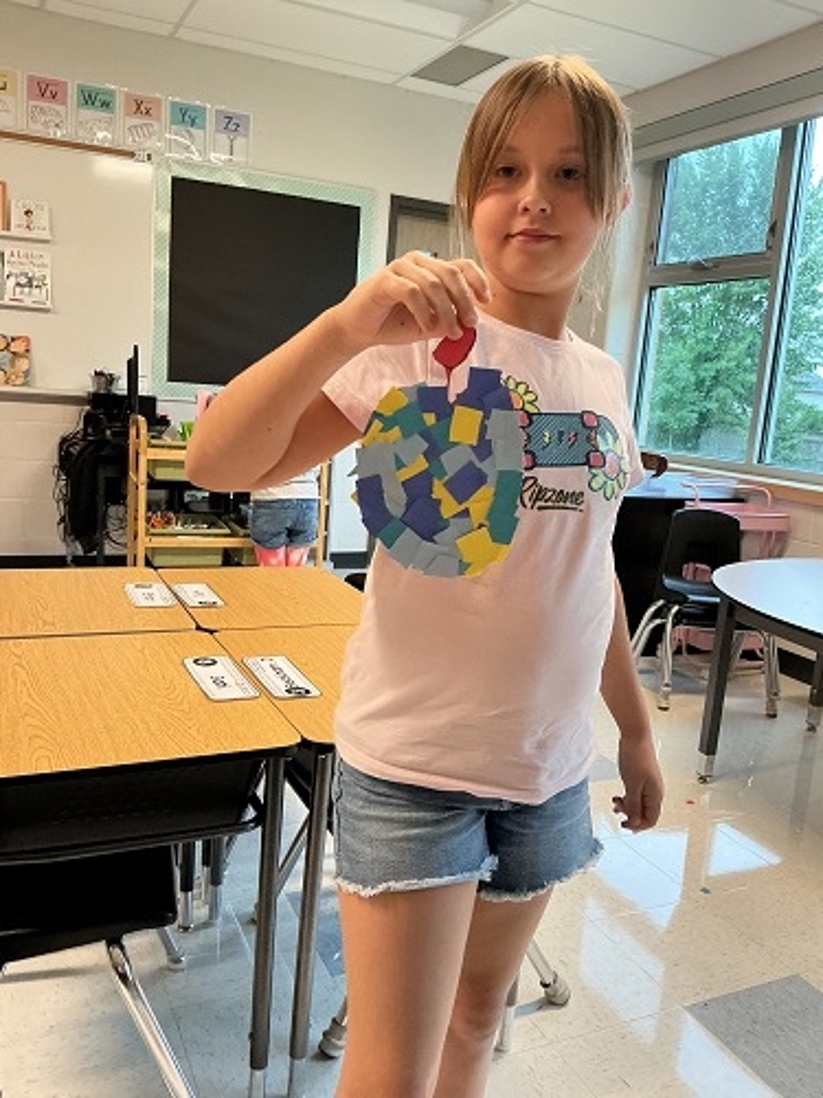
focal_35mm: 29
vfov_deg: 61.7
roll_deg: -4.5
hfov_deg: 48.2
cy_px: 549
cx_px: 412
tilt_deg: -11.9
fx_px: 919
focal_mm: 3
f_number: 1.8
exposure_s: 1/50
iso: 160
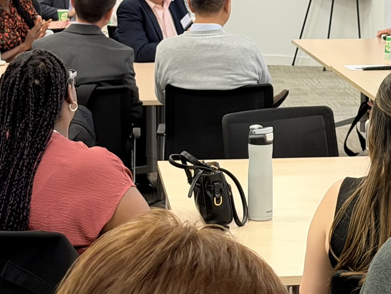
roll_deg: -0.2
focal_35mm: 127
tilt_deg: -4.8
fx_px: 1435
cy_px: 15
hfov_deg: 15.4
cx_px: 294
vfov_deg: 11.6
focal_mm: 6.76
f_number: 1.78
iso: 160
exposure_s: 1/50
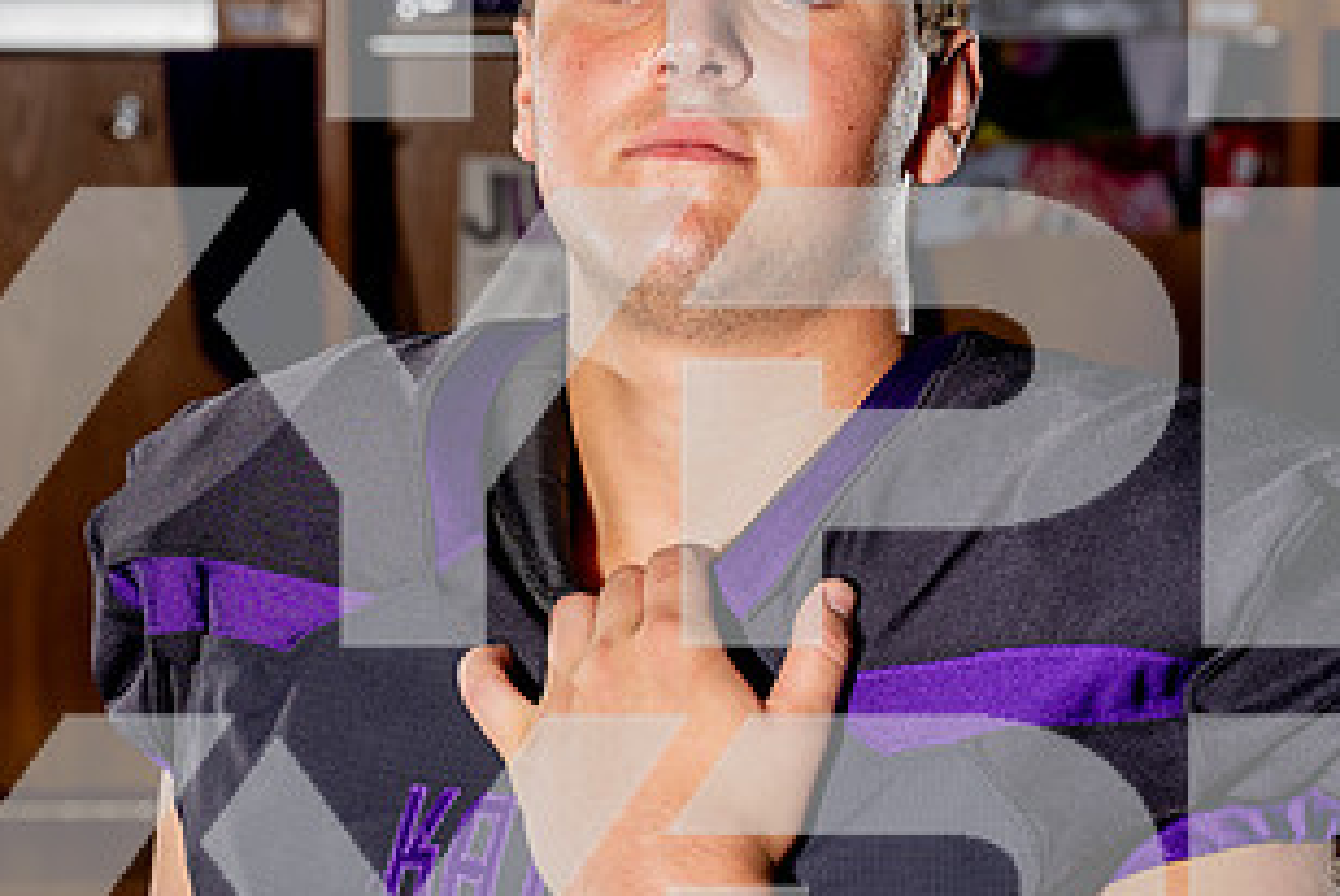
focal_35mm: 126
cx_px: 596
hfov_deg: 16.2
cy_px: 420
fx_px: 4694
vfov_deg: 10.9
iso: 100
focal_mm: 67
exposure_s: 1/250
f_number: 5.6
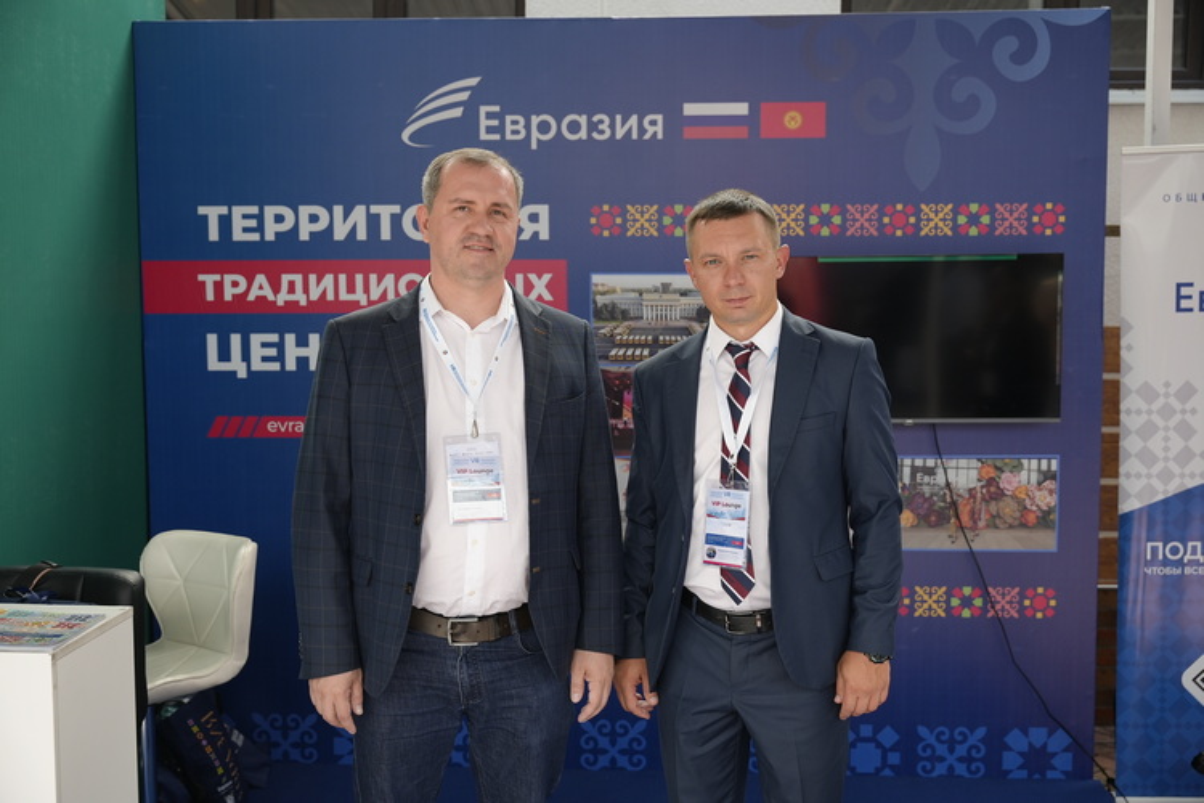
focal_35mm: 41
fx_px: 1384
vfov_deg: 32.3
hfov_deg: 47.0
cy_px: 402
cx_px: 602
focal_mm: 41.4
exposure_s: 1/200
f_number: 4
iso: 320
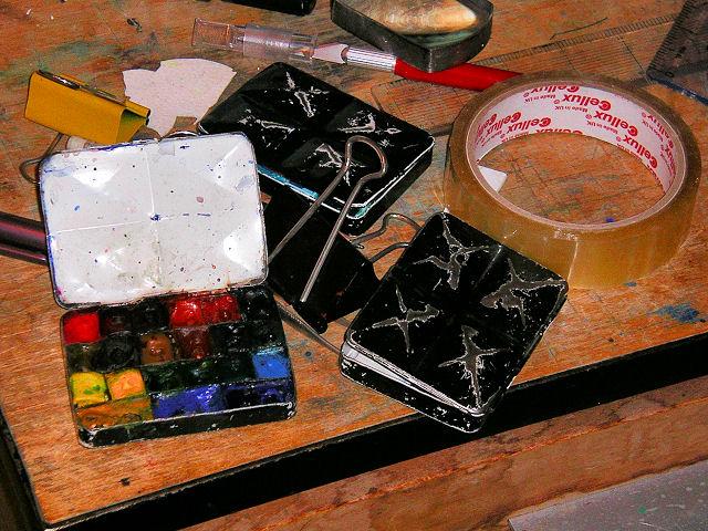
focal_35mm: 104
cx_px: 354
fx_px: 2127
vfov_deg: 14.2
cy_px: 266
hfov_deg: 18.9
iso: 100
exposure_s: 1/125
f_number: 3.9
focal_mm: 16
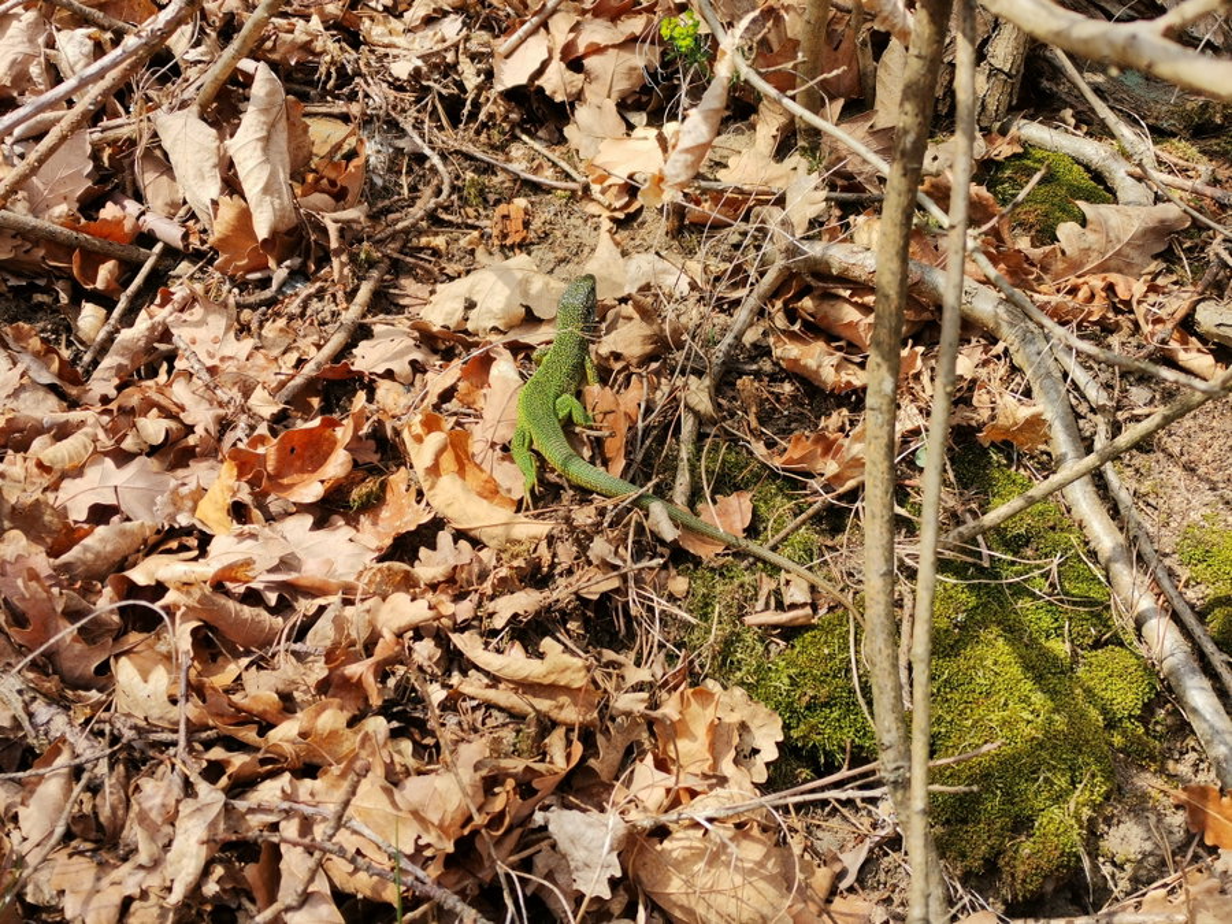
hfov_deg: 40.4
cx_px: 616
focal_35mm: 47
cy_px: 462
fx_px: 1673
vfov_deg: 30.9
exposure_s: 1/796
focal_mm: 4.75
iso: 50
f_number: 1.8
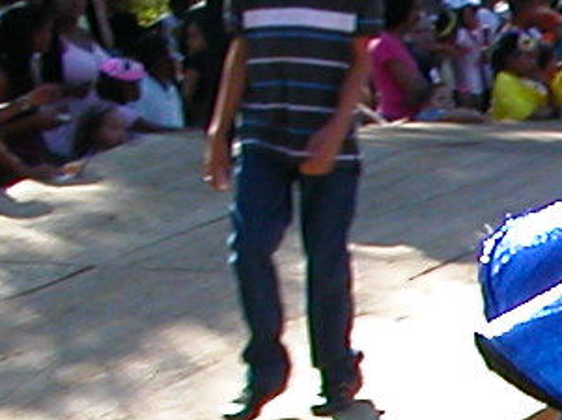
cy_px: 618
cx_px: 1236
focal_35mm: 197
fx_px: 3195
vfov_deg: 7.4
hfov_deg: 9.2
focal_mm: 5.6
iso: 100
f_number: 4.5
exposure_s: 1/256
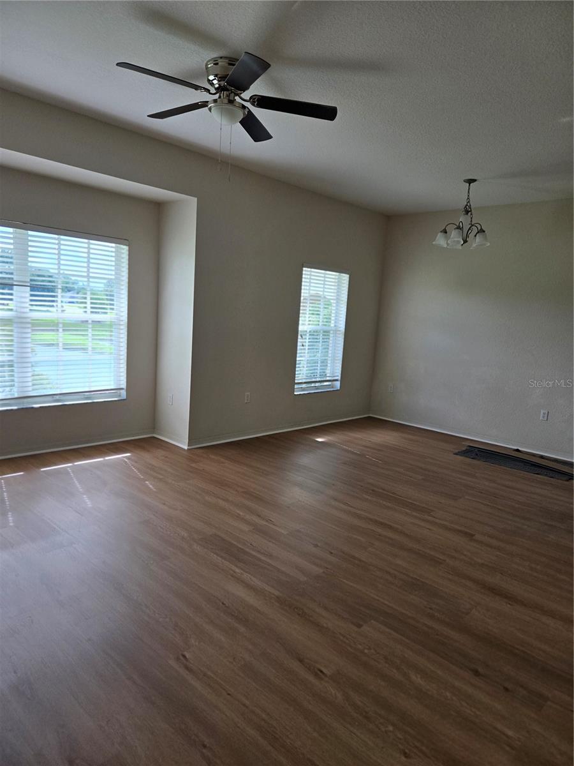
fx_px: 509
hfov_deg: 58.9
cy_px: 383
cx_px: 287
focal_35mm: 23
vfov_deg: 73.9
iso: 125
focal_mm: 5.4
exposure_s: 1/359
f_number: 1.8
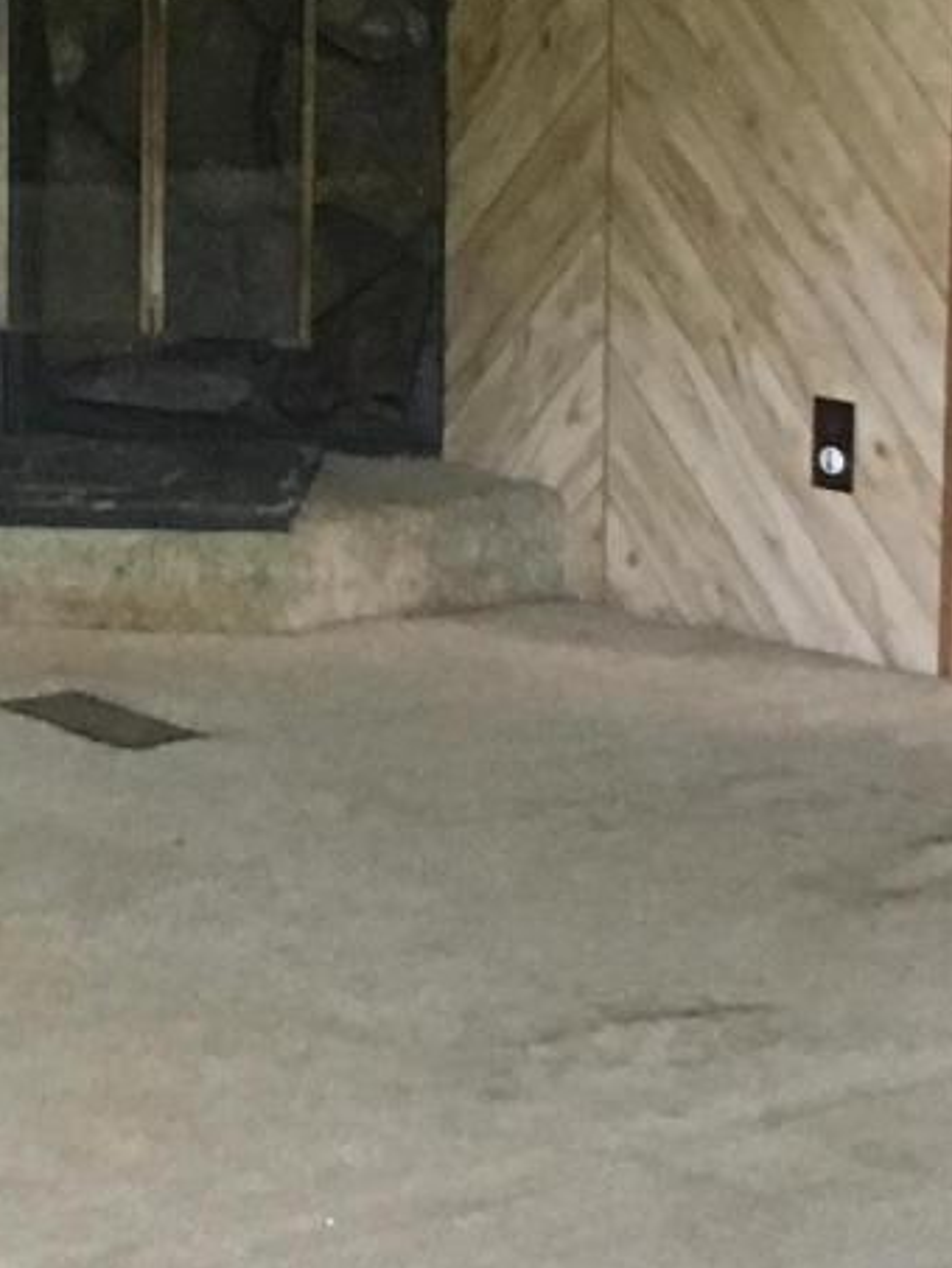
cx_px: -165
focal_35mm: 128
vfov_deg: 15.3
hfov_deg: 11.4
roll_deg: +0.1
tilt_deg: -9.6
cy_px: 316
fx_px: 4691
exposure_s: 1/15
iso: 200
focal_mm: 4.15
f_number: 2.2
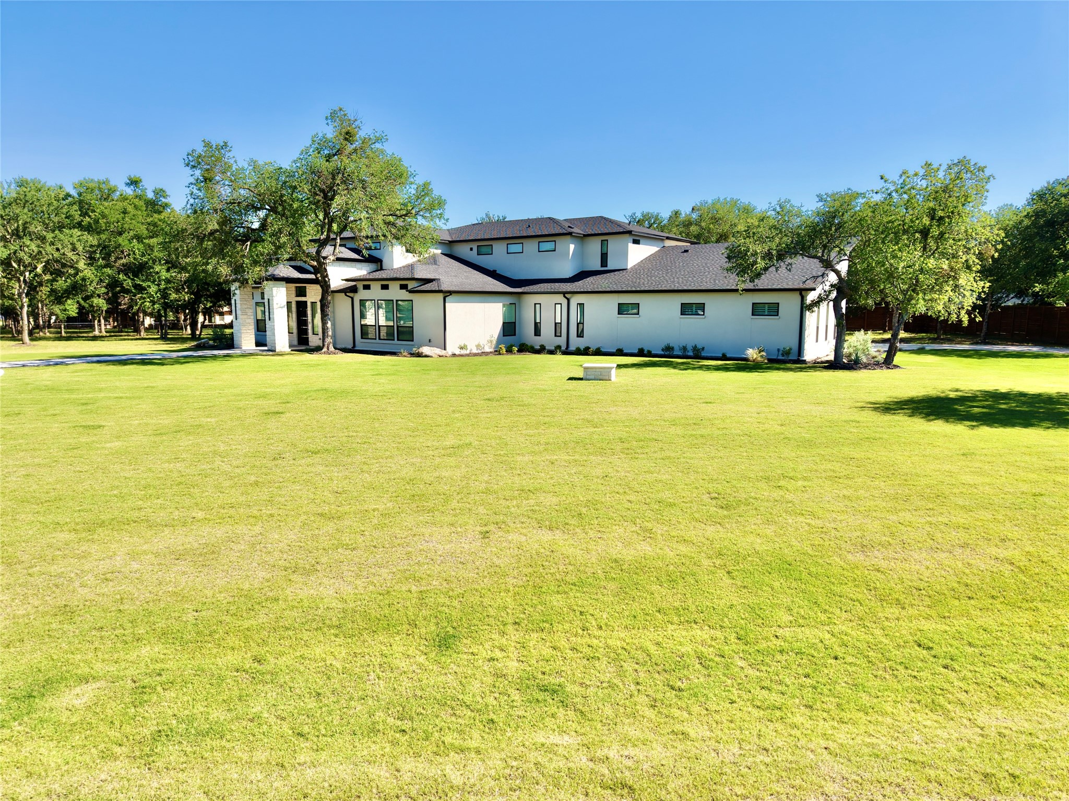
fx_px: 741
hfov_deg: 71.6
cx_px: 534
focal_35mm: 24
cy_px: 400
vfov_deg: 56.8
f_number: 1.8
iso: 160
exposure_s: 1/4000
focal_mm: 8.67
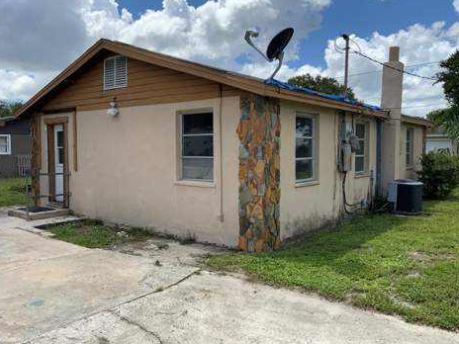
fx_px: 398
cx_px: 226
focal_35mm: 30
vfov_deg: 46.8
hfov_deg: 60.0
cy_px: 167
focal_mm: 3
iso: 16
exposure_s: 1/1984
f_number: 1.8
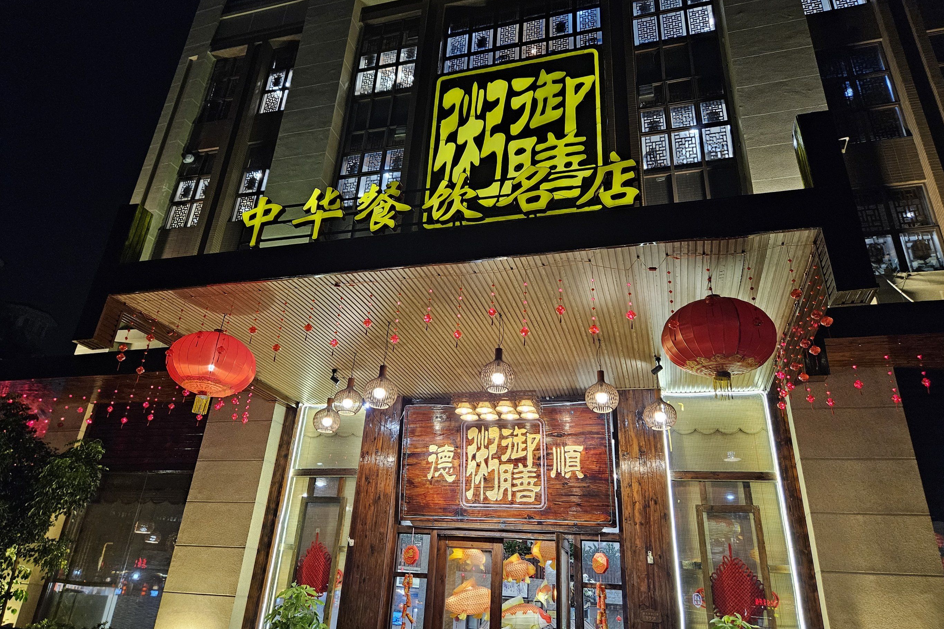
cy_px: 295
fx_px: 629
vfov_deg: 53.1
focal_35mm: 24
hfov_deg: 73.7
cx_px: 473
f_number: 1.8
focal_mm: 5.4
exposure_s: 1/100
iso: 500
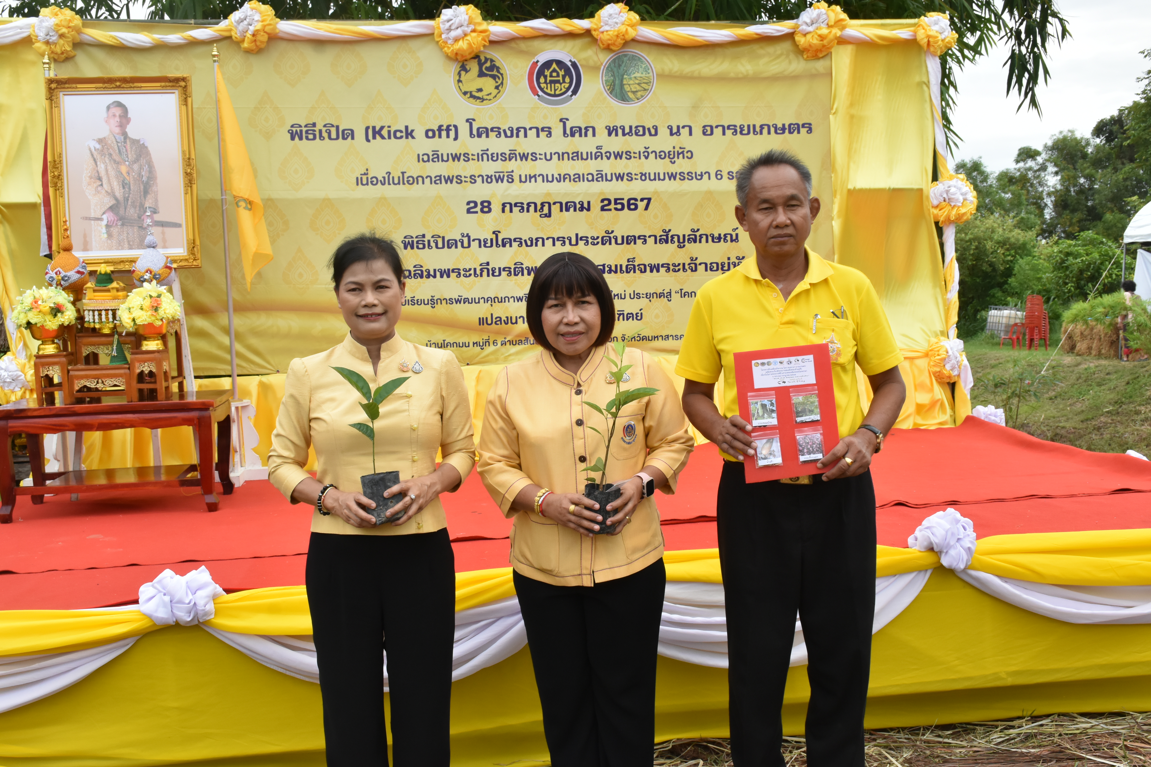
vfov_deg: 34.2
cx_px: 576
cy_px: 384
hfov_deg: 49.6
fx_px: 1247
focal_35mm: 39
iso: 800
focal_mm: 26
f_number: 11
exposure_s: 1/500
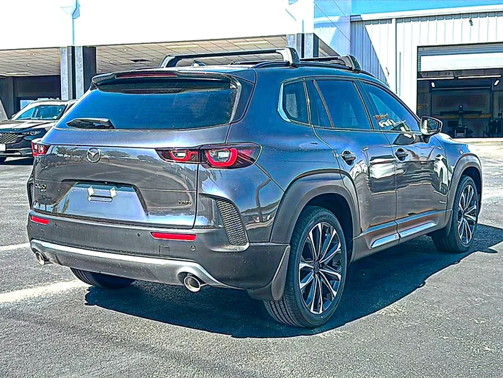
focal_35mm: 39
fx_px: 567
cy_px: 189
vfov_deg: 36.8
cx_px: 252
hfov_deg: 47.9
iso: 80
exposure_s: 1/1669
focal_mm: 6.86
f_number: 1.78
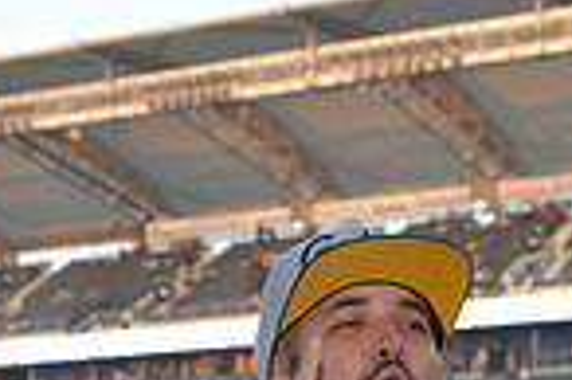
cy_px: 554
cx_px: 329
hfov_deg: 14.8
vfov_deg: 9.6
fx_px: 2206
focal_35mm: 139
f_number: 5
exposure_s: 1/250
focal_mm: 35
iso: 640
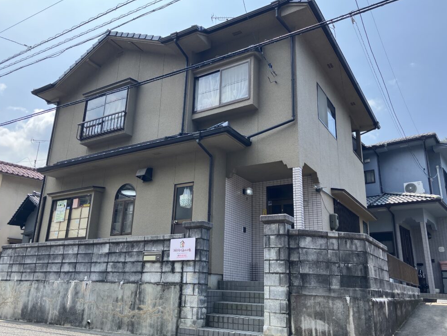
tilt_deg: +18.2
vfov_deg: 48.2
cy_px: 165
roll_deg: -1.6
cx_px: 226
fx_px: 375
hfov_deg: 61.7
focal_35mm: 29
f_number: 1.8
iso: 32
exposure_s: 1/771
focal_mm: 3.99
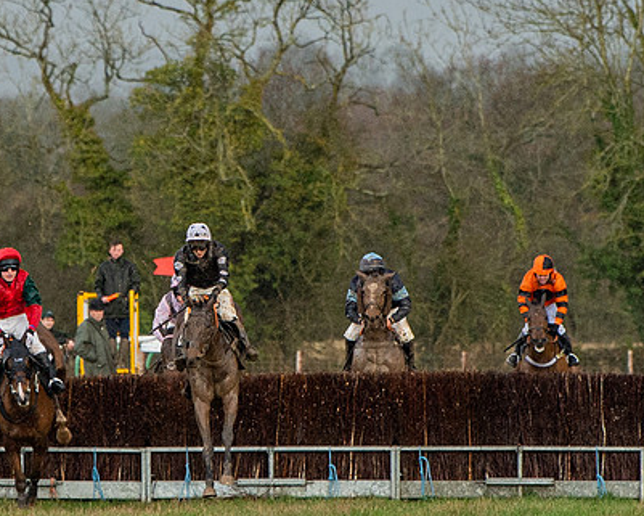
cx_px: 203
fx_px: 14889
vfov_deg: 2.0
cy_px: 277
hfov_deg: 2.5
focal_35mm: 781
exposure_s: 1/2500
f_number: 4
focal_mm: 200
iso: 800
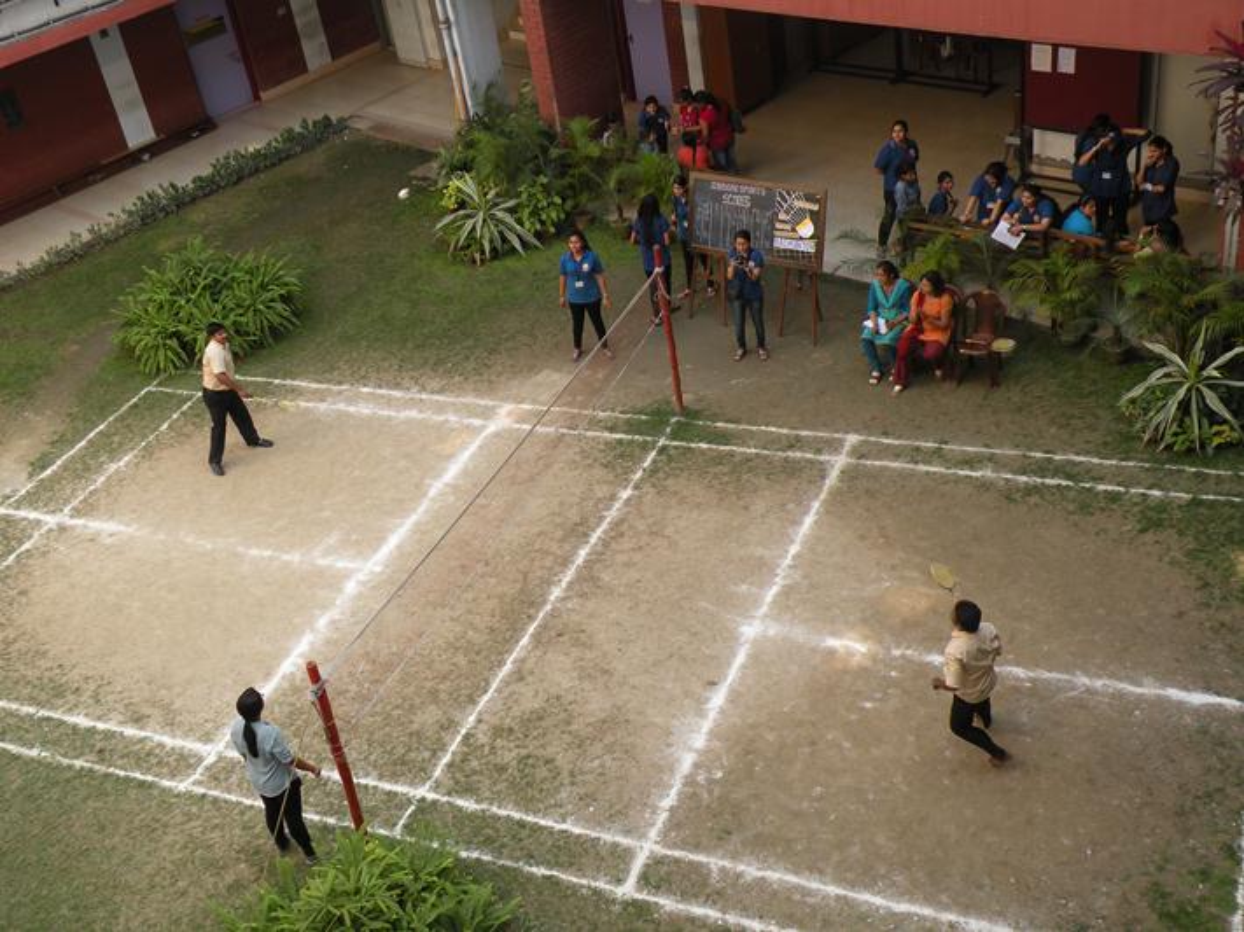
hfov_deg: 44.8
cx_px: 622
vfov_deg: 34.3
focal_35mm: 42
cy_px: 466
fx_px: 1509
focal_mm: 7.4
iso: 64
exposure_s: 1/99.7
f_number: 4
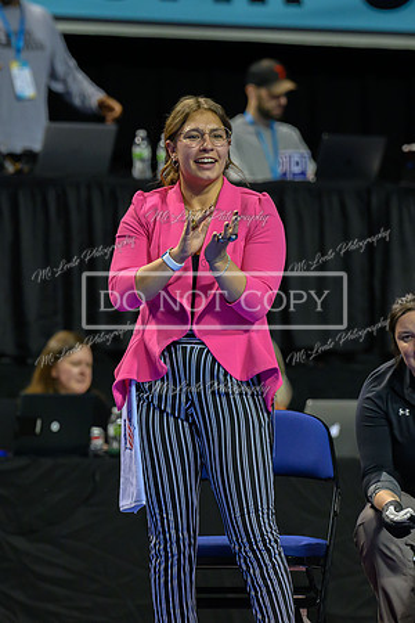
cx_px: 189
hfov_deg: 3.9
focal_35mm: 351
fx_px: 6076
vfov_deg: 5.9
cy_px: 270
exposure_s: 1/800
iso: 3200
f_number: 4
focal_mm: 200
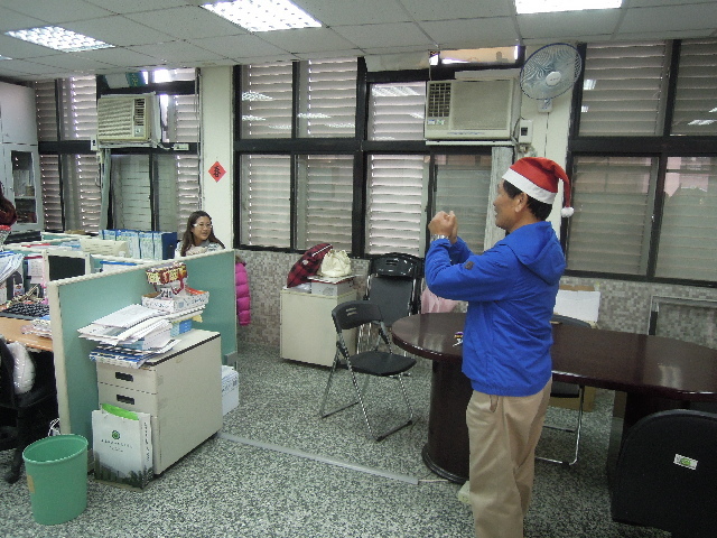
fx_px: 497
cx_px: 358
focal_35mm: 24
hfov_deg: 71.6
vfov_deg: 56.8
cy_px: 269
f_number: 2.2
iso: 250
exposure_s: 1/60
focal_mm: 4.3
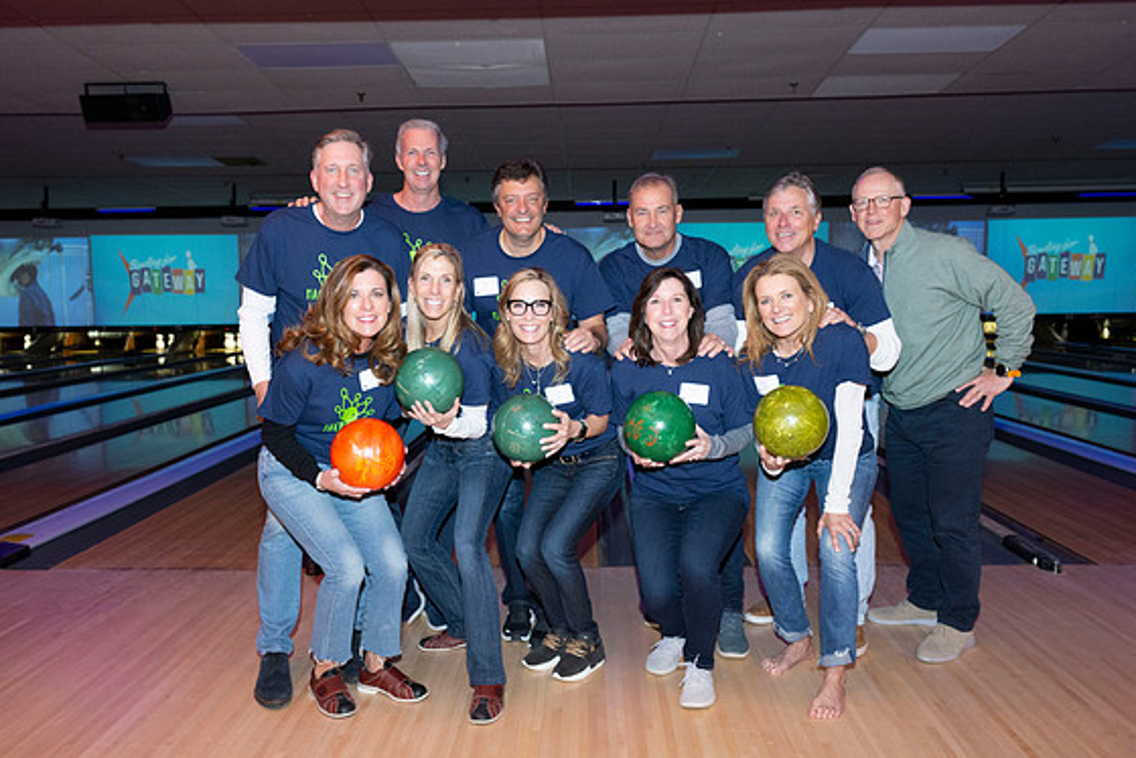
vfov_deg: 45.0
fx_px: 916
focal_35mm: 29
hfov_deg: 63.6
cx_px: 566
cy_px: 390
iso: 1600
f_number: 5.6
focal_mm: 28
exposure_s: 1/60
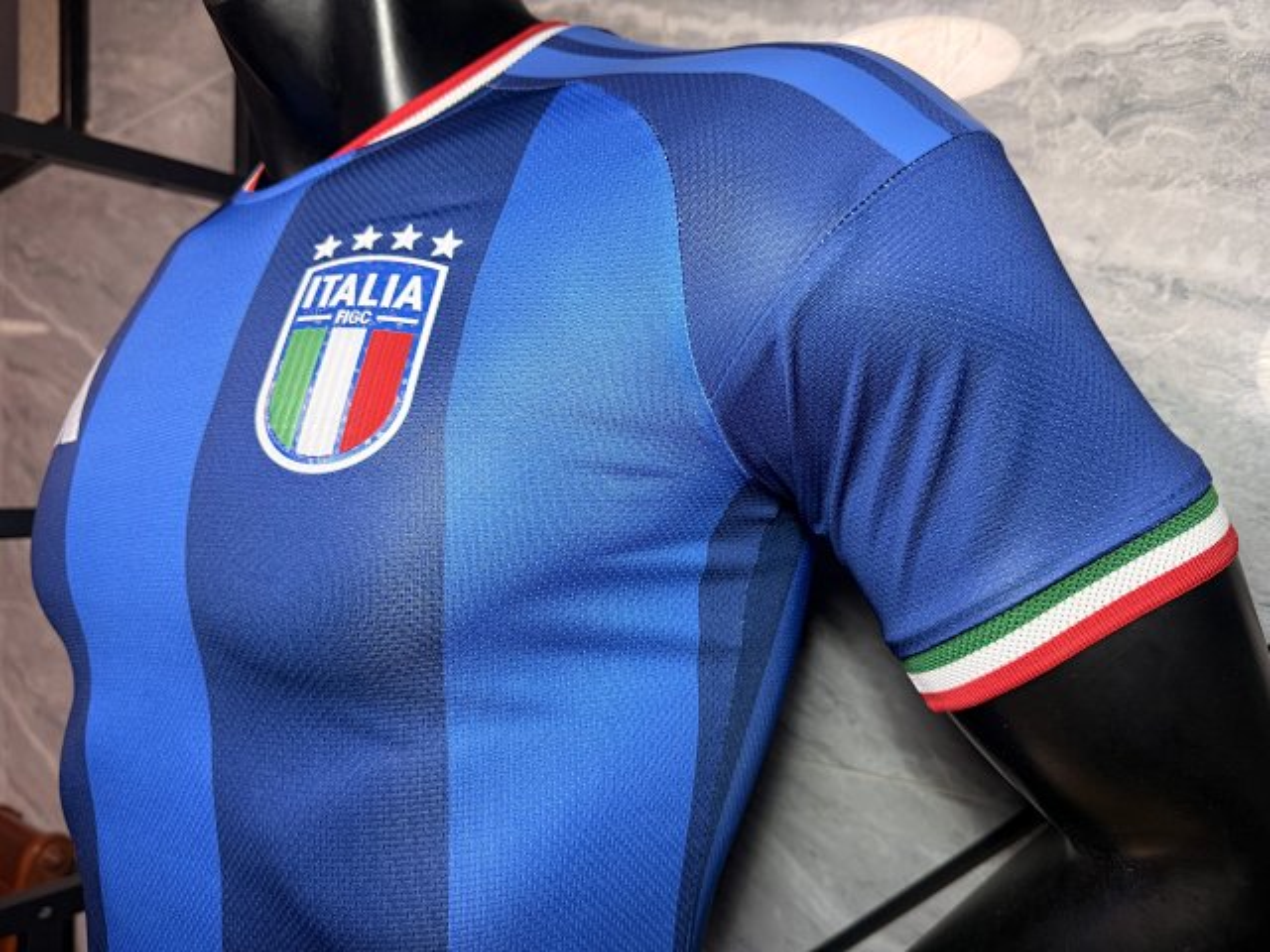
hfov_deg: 71.6
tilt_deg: +1.3
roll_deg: +0.7
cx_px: 635
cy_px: 476
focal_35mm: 24
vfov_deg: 56.8
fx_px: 881
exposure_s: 1/100
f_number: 1.78
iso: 200
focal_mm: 6.76
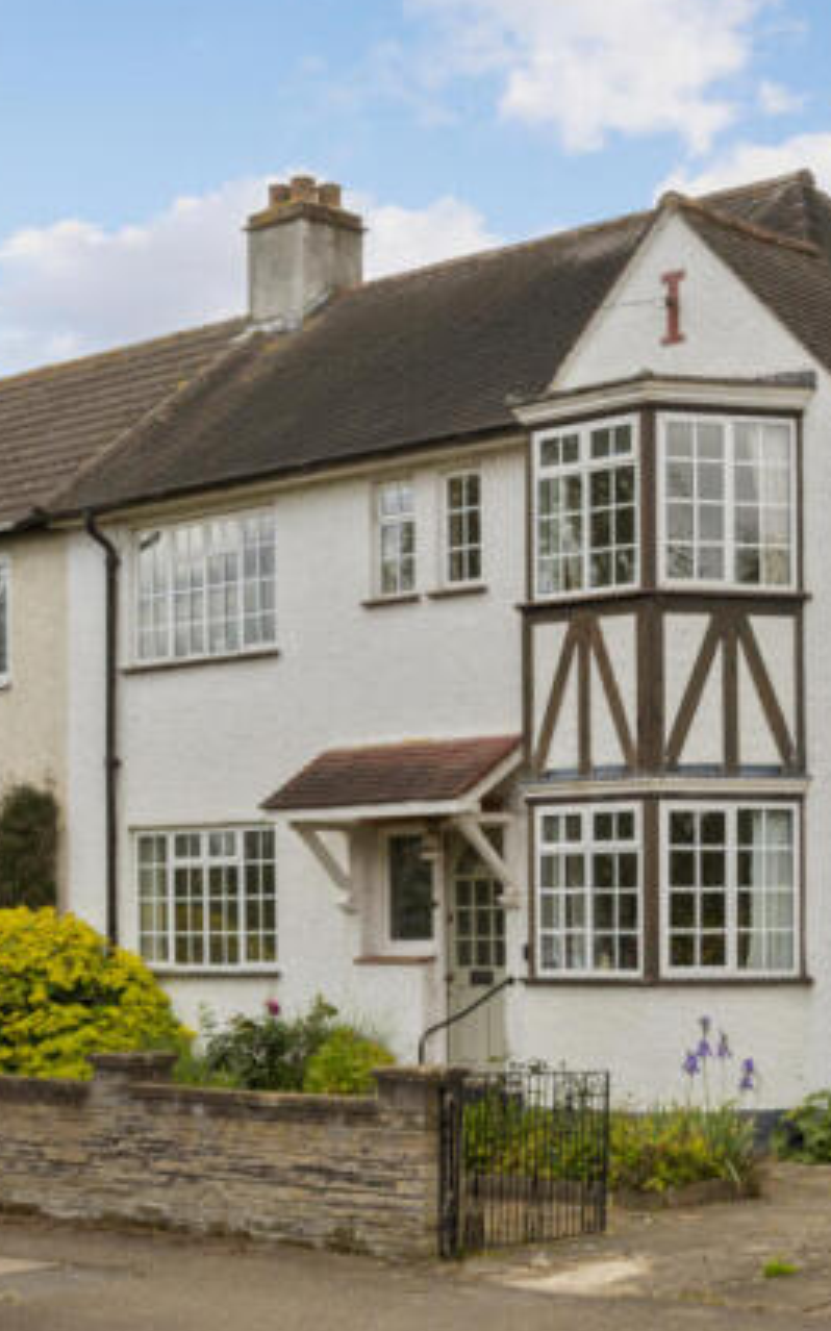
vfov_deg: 42.7
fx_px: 1704
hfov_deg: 27.2
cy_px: 662
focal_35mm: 47
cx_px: 553
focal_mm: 30
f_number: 8
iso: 200
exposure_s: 1/200
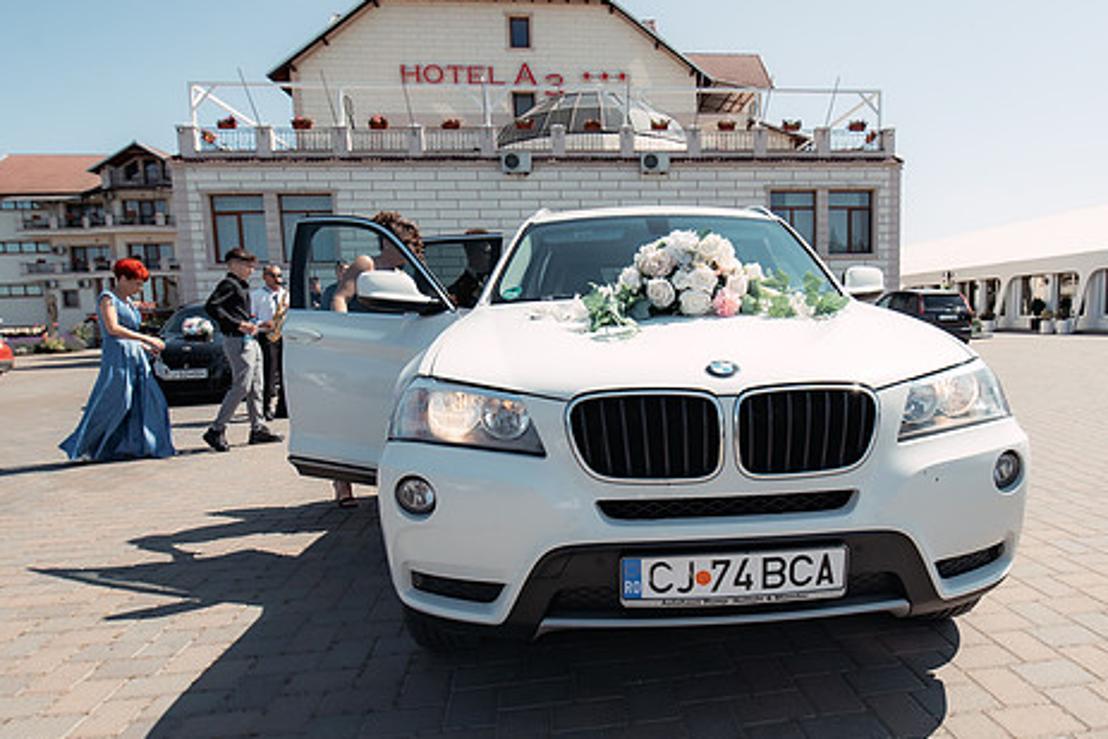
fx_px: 708
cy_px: 425
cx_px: 662
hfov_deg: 75.3
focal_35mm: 23
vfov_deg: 54.9
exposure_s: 1/800
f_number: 7.1
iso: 100
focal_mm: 15
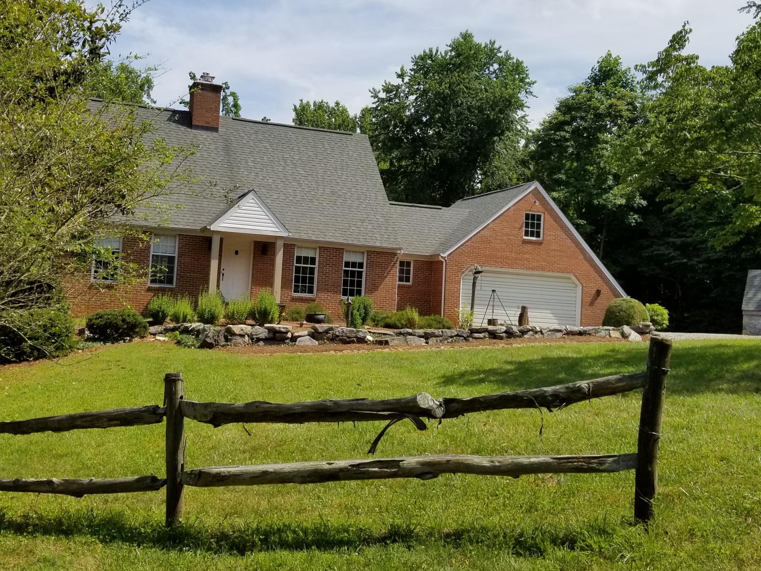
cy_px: 295
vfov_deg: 36.0
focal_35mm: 40
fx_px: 879
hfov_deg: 46.8
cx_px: 379
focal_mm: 4.25
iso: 50
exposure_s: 1/3144
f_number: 1.7
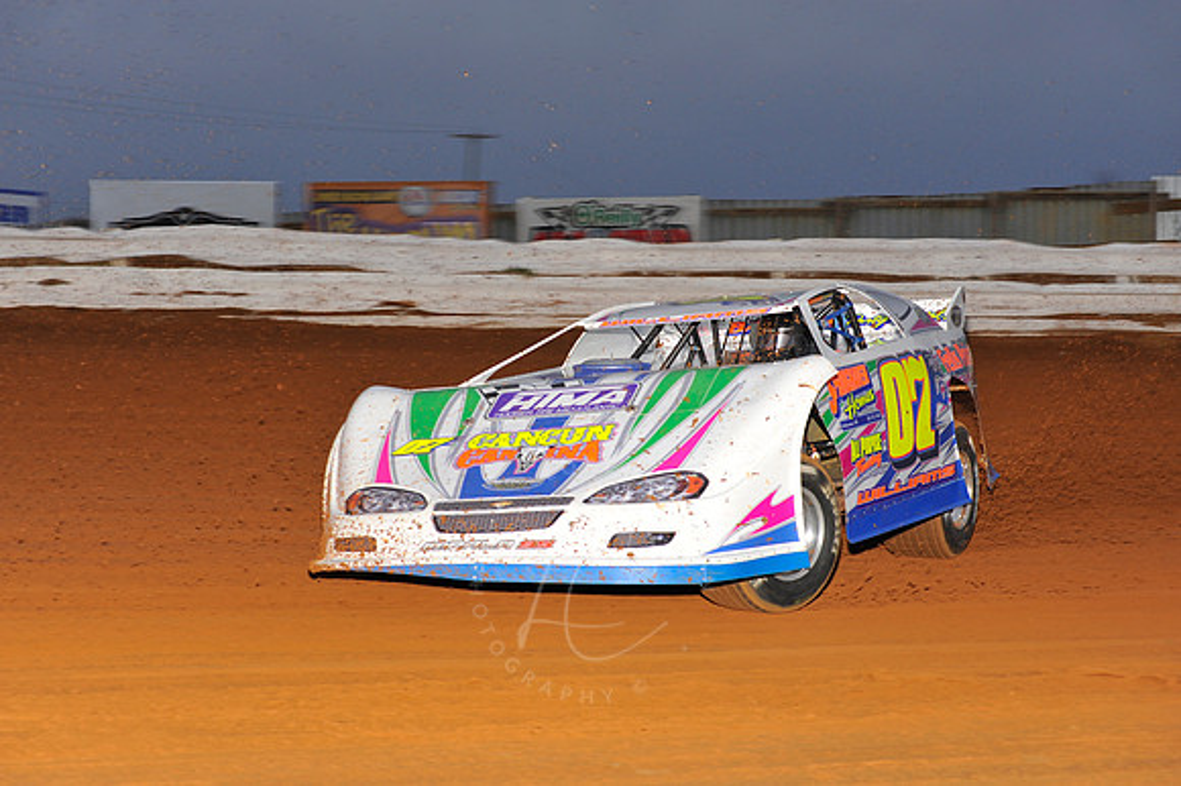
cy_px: 393
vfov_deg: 15.9
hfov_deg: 23.7
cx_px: 590
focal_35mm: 86
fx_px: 2820
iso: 500
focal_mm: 86
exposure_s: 1/250
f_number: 5.6
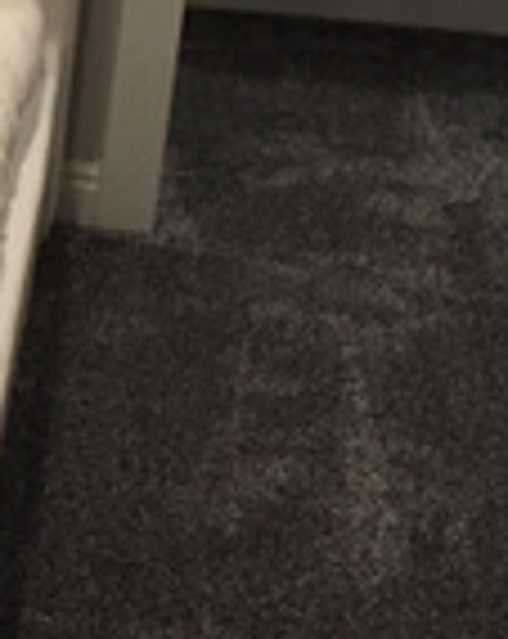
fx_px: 2413
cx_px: -760
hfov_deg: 10.2
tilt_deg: -21.2
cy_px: 122
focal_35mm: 128
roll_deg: +1.6
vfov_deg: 15.0
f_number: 2.2
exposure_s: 1/30
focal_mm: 4.15
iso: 160
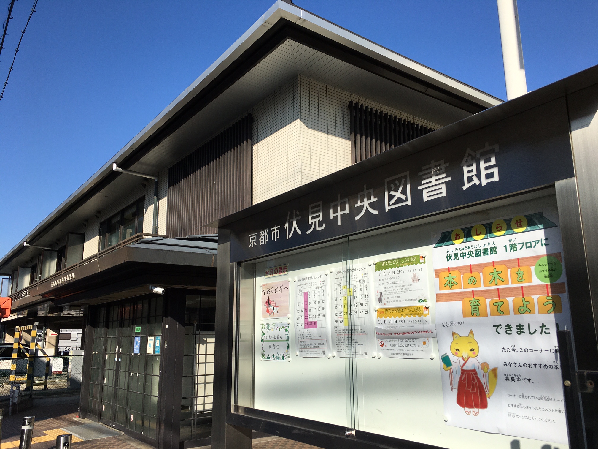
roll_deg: -0.5
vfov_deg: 48.2
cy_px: 224
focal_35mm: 29
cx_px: 299
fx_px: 501
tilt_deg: +12.2
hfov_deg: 61.7
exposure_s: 1/1972
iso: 25
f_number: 2.2
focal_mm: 4.15
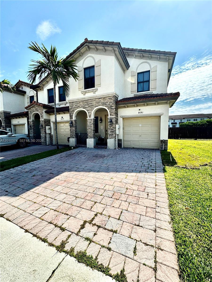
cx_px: 106
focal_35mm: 14
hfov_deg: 85.7
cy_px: 141
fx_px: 114
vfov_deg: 102.1
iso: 40
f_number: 2.2
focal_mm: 2.22
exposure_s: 1/1477
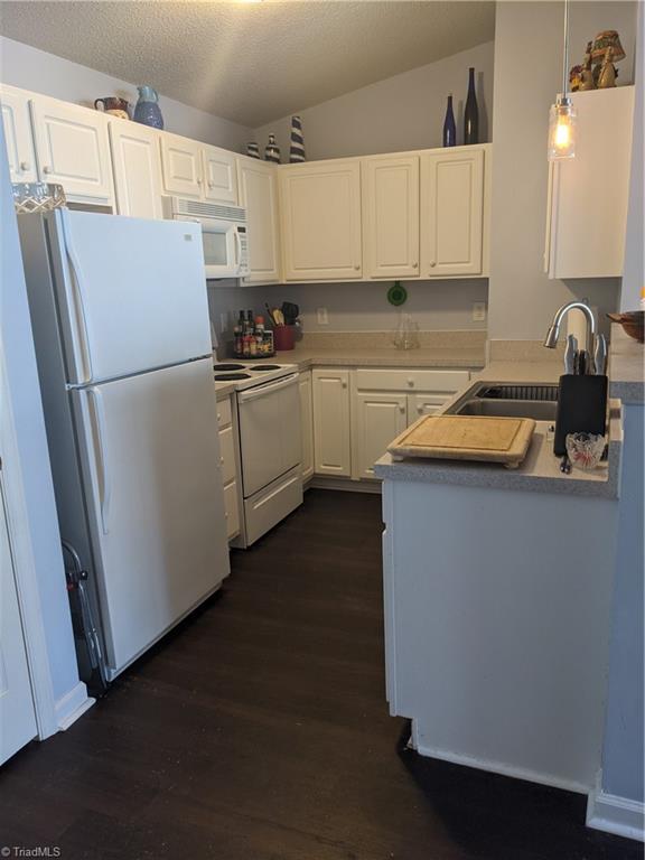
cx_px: 322
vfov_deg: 65.3
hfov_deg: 51.4
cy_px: 430
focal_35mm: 27
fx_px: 671
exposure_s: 1/40
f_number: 1.73
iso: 60
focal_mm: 4.38
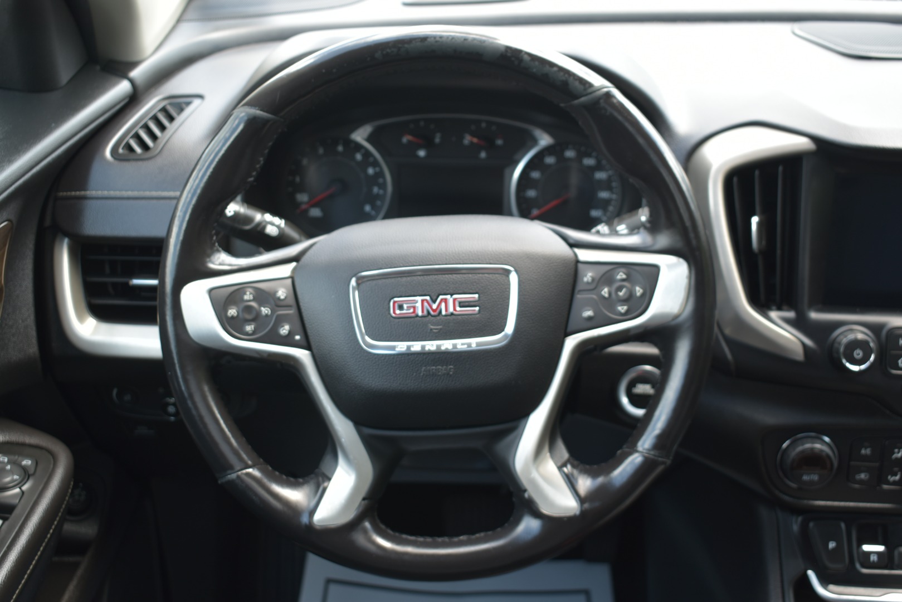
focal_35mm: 45
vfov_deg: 29.9
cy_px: 301
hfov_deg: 43.6
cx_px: 451
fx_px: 1128
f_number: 4.2
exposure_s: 1/30
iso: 100
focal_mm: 30
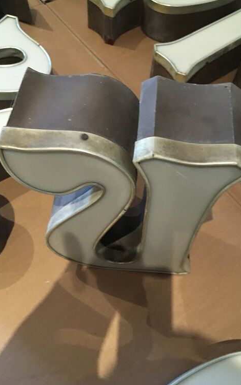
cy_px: 182
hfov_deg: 38.3
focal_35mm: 33
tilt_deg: -61.7
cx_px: 128
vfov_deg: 58.1
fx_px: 347
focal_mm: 4.15
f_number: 2.2
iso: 250
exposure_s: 1/17
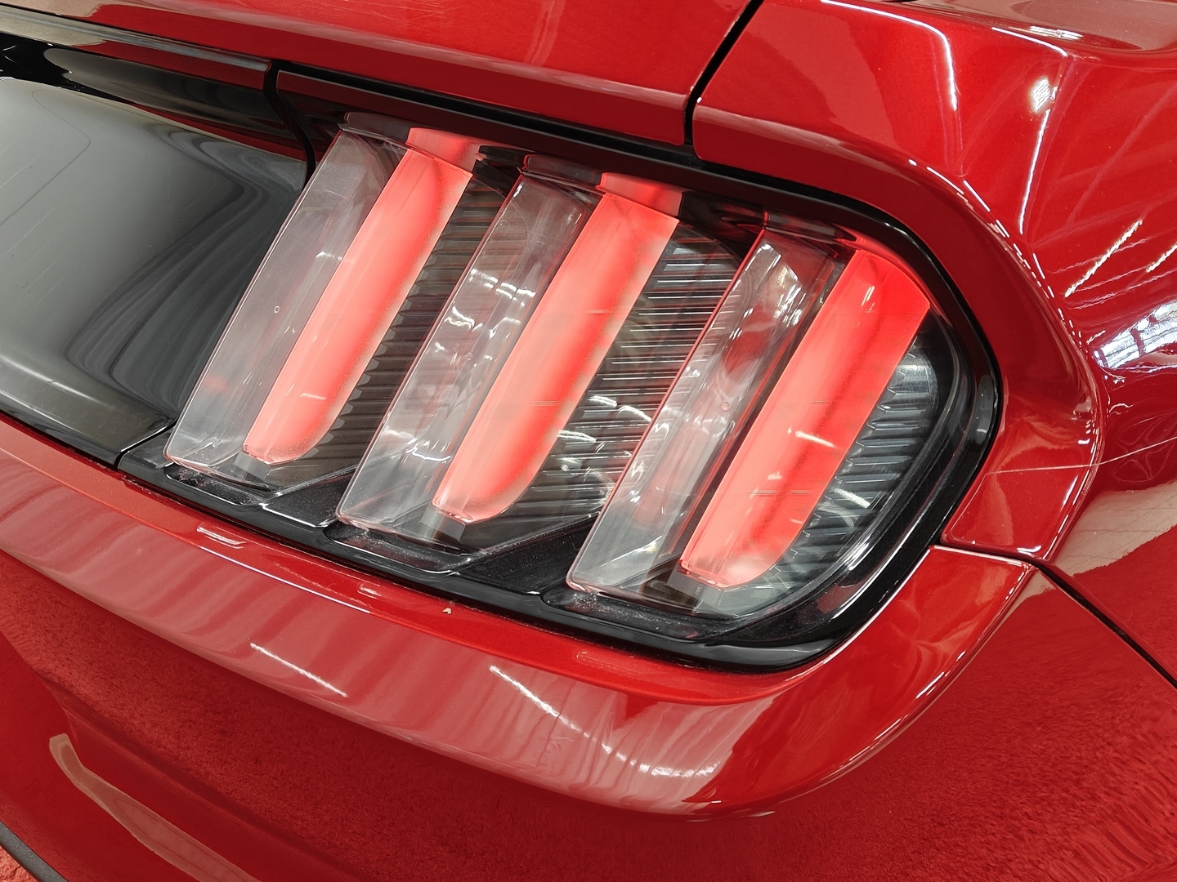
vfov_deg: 45.4
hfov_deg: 58.4
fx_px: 1054
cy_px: 441
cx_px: 588
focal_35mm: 31
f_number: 1.8
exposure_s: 1/51
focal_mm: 5.59
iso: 100
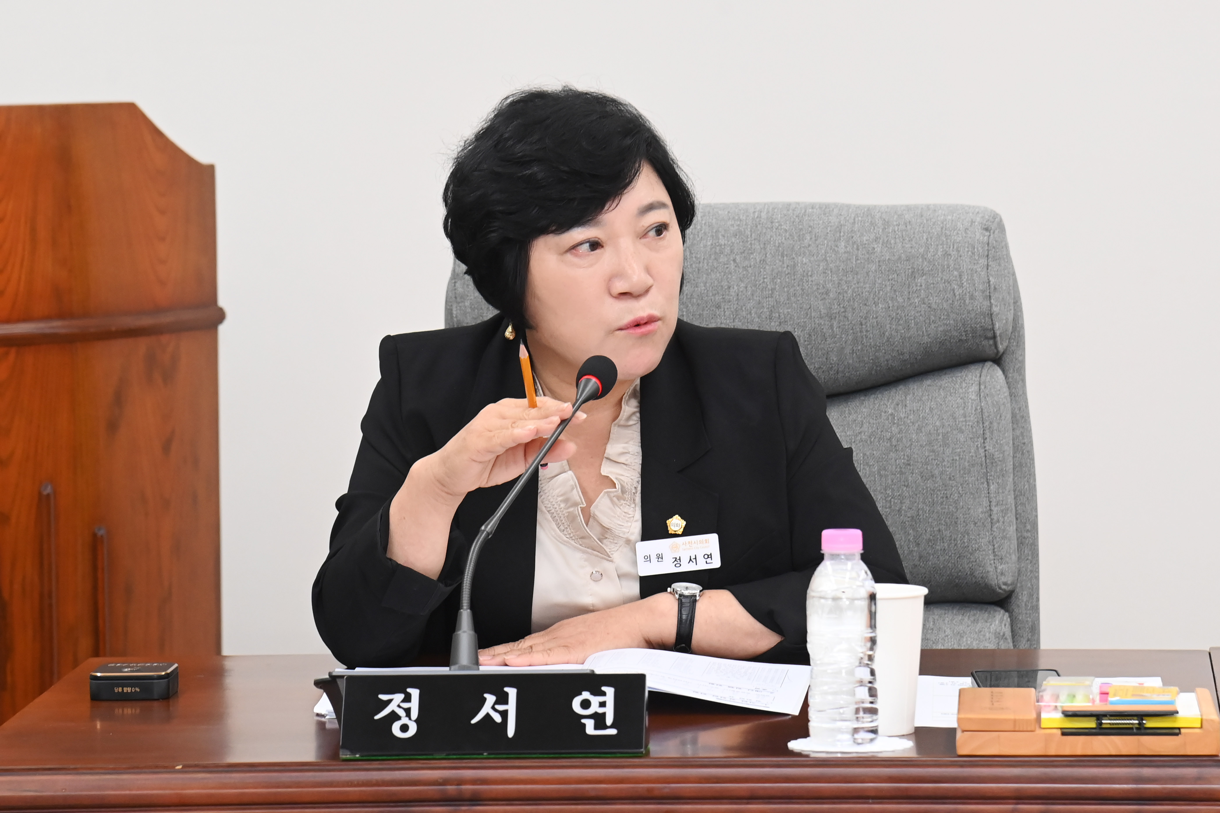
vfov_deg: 11.4
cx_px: 610
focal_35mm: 120
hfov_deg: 17.1
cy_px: 406
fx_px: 4066
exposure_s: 1/250
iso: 3200
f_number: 6.3
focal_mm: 120
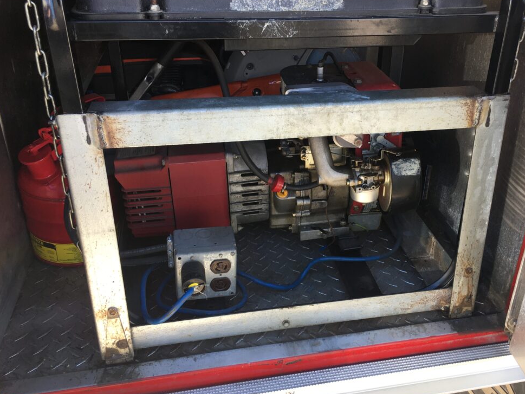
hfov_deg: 52.4
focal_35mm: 35
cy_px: 178
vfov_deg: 40.7
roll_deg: -1.0
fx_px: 531
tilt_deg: -28.4
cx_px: 306
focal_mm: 4.15
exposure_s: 1/120
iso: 32
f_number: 2.2
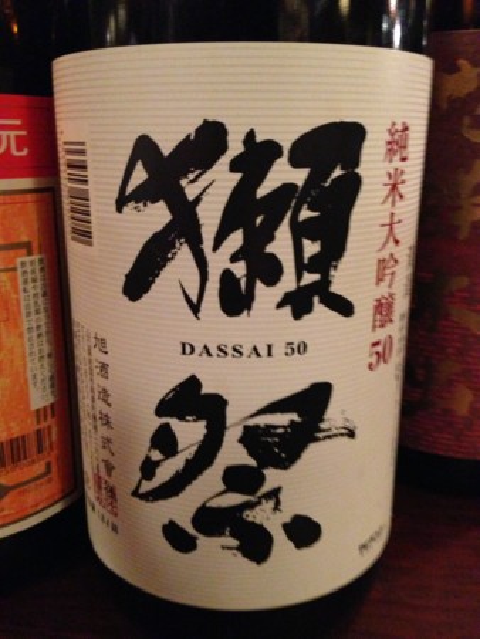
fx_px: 610
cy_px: 320
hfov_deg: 43.0
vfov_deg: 55.3
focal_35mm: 33
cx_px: 240
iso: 800
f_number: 2.4
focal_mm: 4.13
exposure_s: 1/15
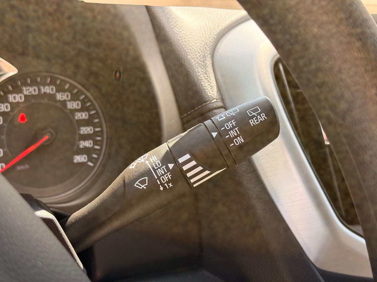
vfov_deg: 30.3
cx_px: 188
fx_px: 523
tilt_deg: -15.8
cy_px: 141
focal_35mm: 48
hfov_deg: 39.7
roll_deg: -3.9
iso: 100
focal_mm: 6.76
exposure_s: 1/309
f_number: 1.78
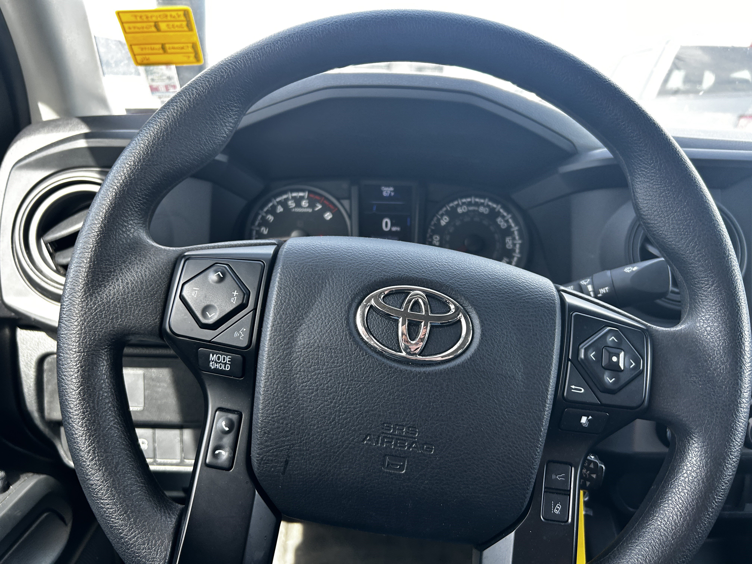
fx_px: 565
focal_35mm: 26
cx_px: 376
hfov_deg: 67.3
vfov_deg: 53.1
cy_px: 282
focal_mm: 5.7
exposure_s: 1/111
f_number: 1.5
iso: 64
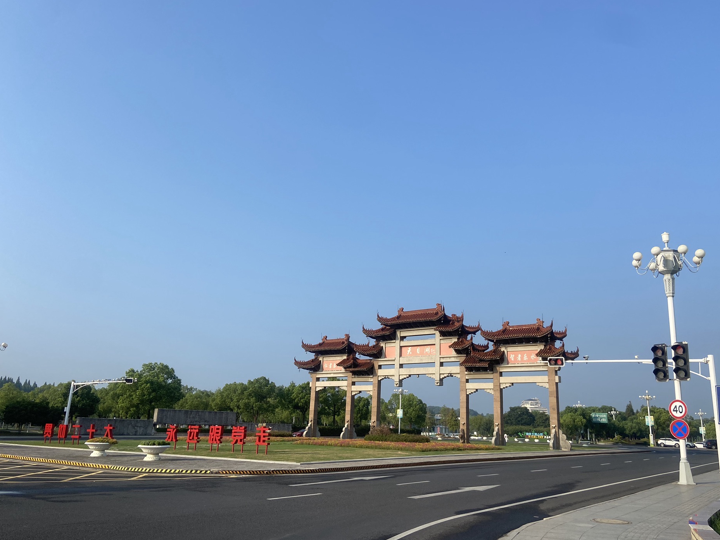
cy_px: 283
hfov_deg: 63.4
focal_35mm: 28
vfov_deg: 49.7
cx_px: 385
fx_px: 582
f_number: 1.8
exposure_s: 1/2571
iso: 32
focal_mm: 4.25
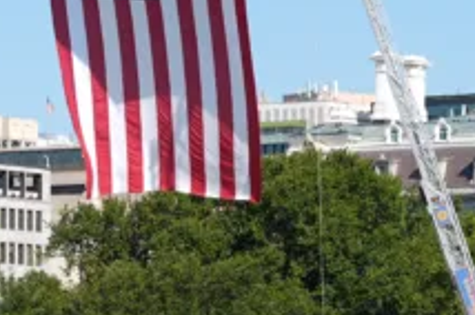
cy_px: 268
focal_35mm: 323
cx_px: 213
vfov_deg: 4.2
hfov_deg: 6.4
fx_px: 4255
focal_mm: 92
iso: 200
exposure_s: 1/2000
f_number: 4
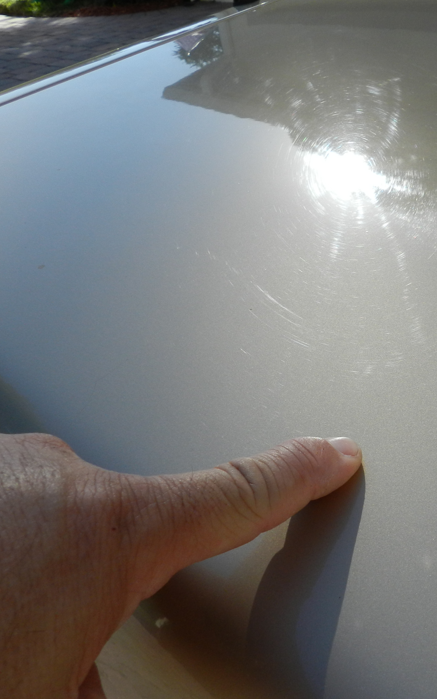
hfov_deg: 36.5
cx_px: 371
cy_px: 347
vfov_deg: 58.1
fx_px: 629
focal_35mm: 33
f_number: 4
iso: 160
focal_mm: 4
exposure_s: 1/800
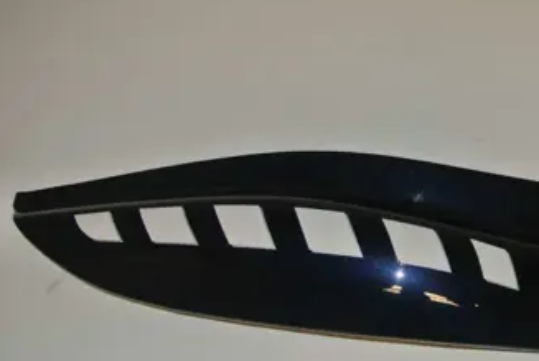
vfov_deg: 26.6
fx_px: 765
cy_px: 196
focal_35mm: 51
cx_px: 438
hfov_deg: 37.3
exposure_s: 1/60
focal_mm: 11.8
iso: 200
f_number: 3.8
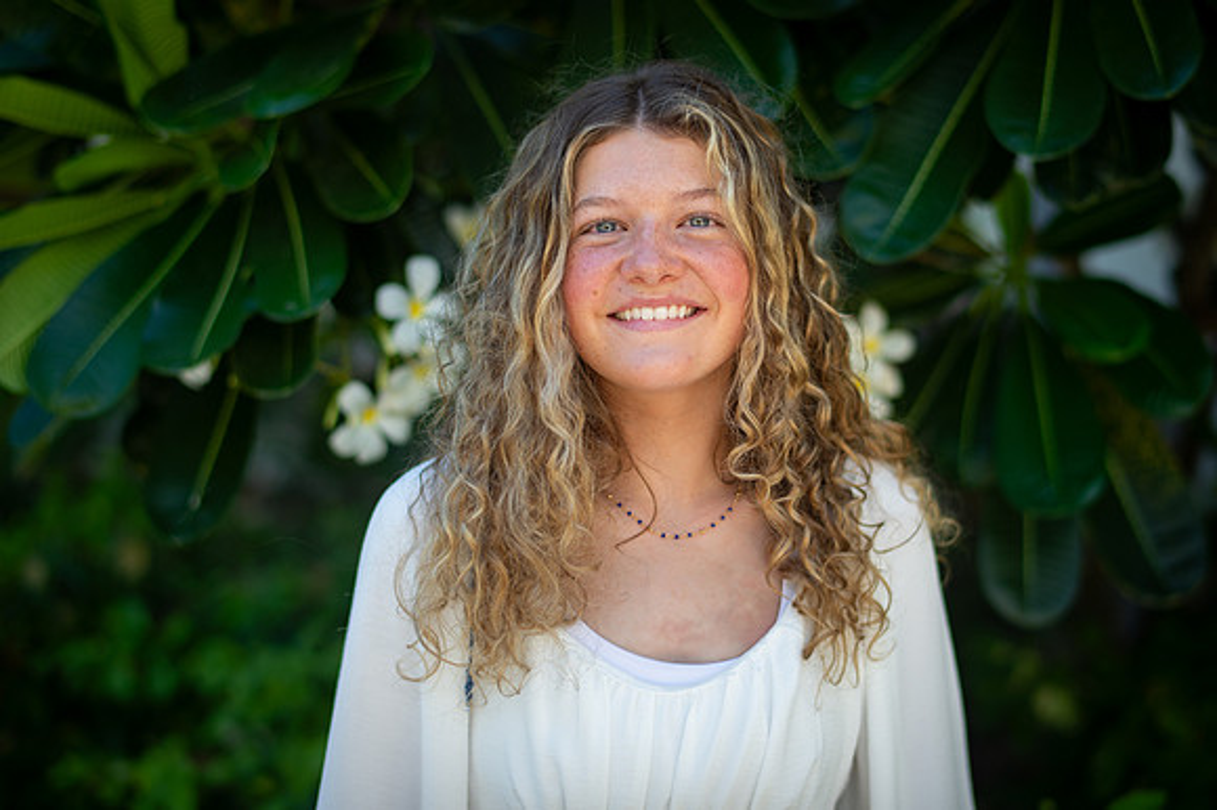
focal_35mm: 58
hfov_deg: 34.5
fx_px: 1960
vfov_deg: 23.4
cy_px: 405
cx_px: 608
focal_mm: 58
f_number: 2
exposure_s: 1/250
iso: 125
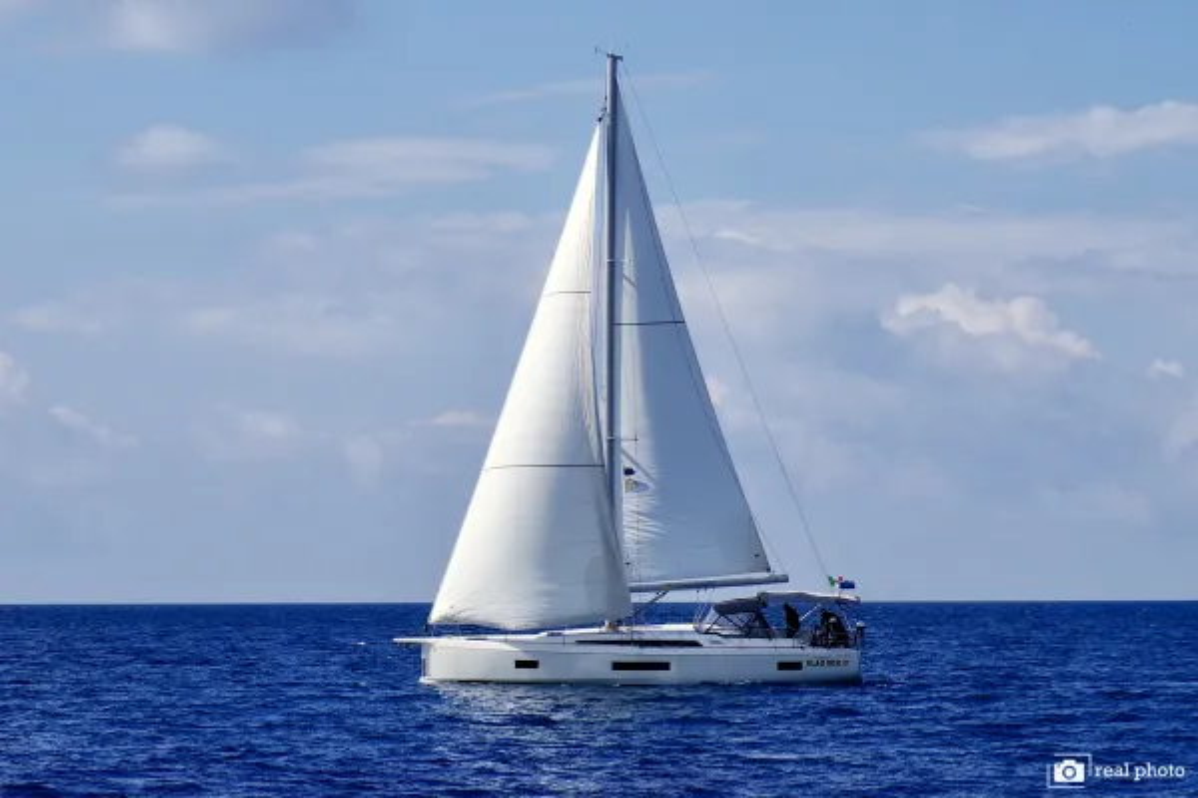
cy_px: 399
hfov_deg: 19.5
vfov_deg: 13.0
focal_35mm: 105
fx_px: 3494
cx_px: 599
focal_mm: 70
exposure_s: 1/640
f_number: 11
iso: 200
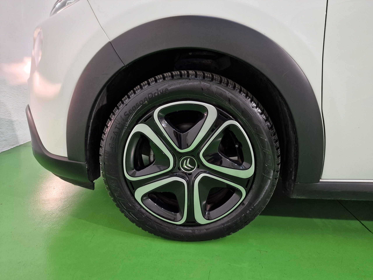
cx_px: 186
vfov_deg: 58.9
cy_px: 140
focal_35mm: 23
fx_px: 248
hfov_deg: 73.9
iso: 200
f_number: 1.8
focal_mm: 6.4
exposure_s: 1/100
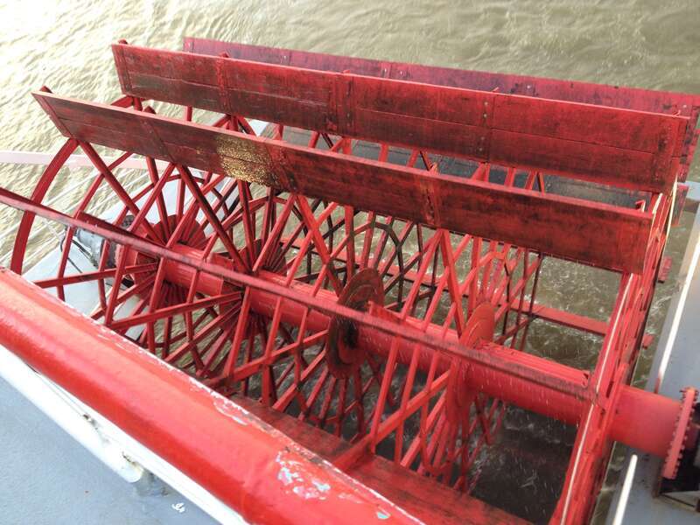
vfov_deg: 40.7
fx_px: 708
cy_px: 262
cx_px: 350
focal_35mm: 35
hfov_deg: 52.6
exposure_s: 1/60
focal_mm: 4.28
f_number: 2.4
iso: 64
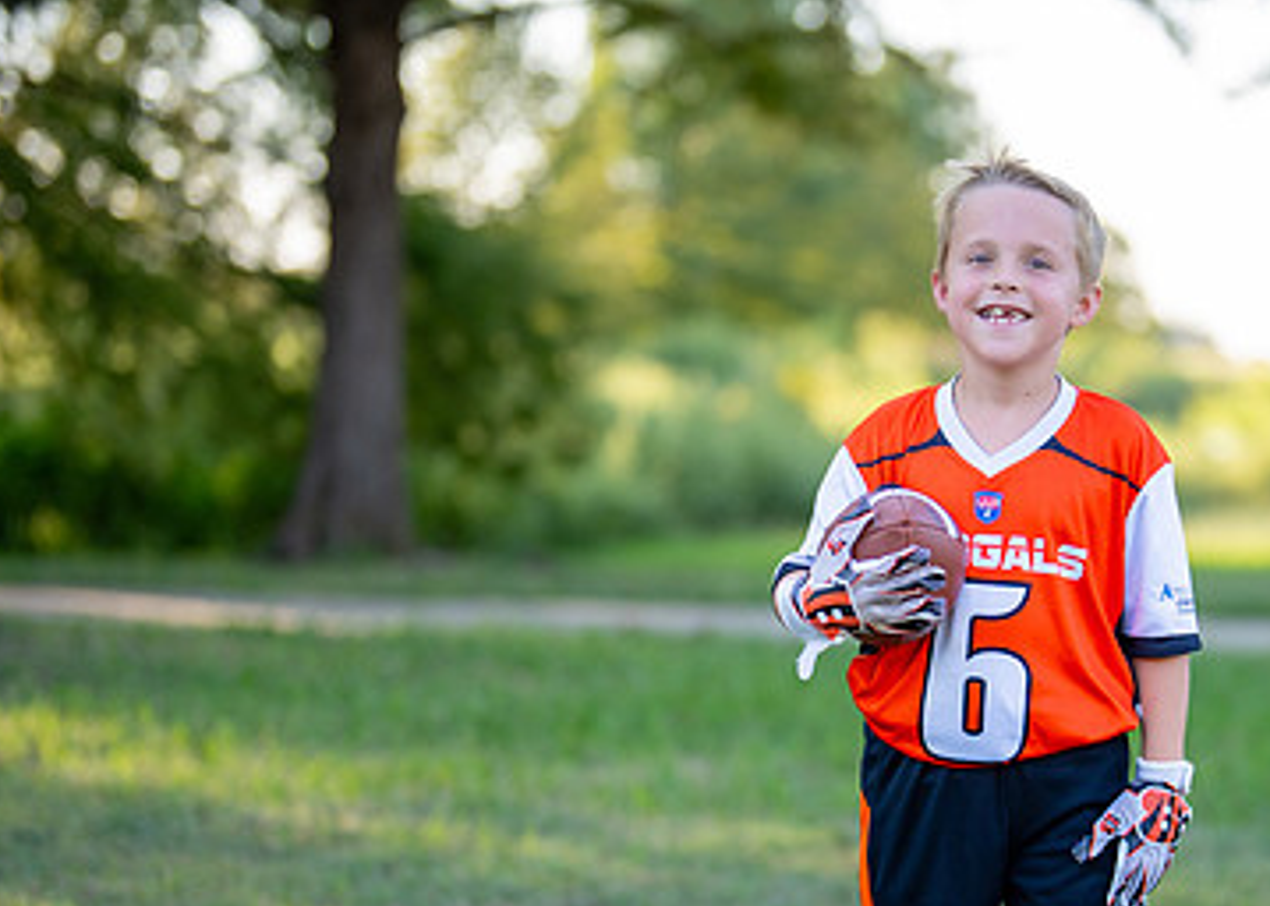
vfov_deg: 14.3
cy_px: 655
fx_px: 3605
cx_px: 1016
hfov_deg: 19.8
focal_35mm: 100
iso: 160
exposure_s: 1/1600
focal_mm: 50
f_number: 1.2
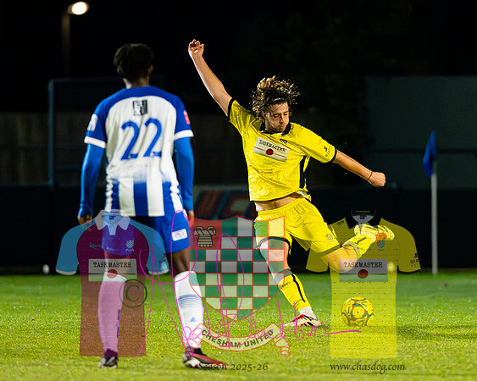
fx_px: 8404
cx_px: 306
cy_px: 173
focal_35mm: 595
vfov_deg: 2.6
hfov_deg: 3.3
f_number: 2.8
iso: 8000
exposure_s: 1/1250
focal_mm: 300
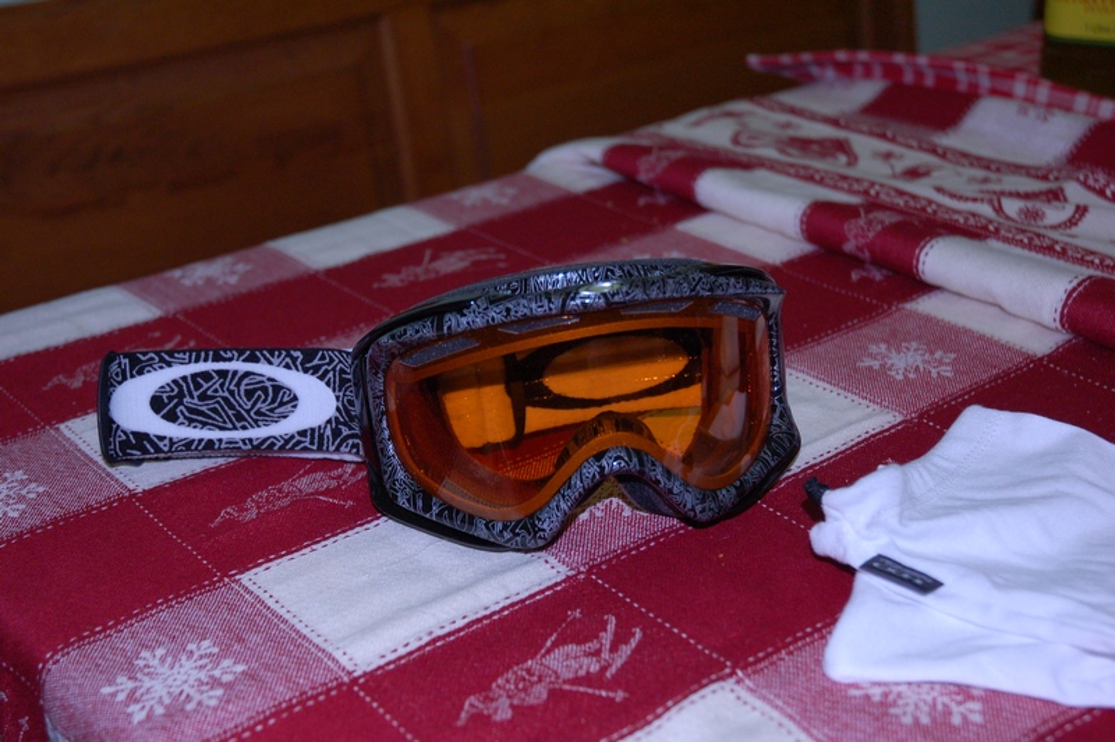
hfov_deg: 35.1
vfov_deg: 23.7
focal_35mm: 57
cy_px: 371
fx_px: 1764
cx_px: 558
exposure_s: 1/60
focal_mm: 38
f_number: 4.2
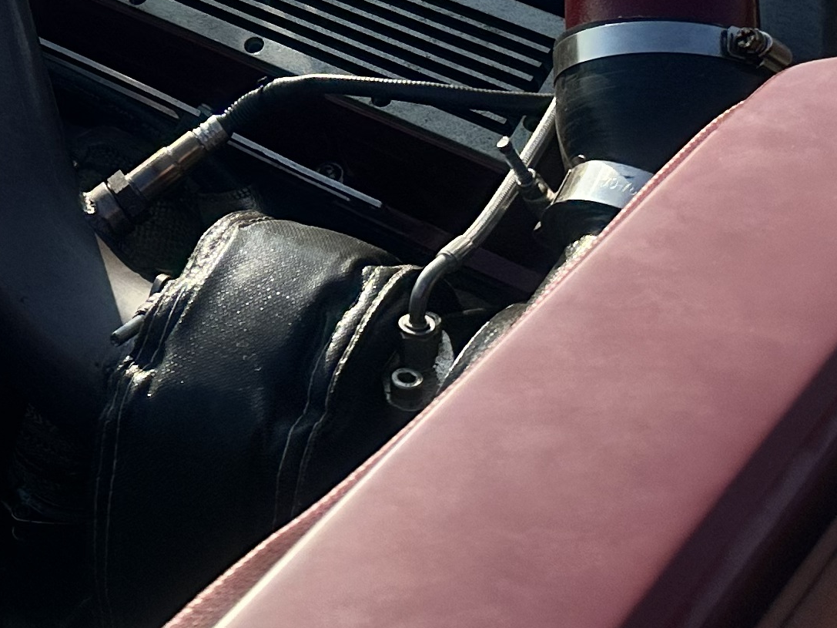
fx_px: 2152
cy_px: -448
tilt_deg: -18.2
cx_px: 5
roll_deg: -2.5
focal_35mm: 89
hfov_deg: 21.3
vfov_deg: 14.8
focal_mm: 6.86
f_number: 1.78
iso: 80
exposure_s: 1/12048
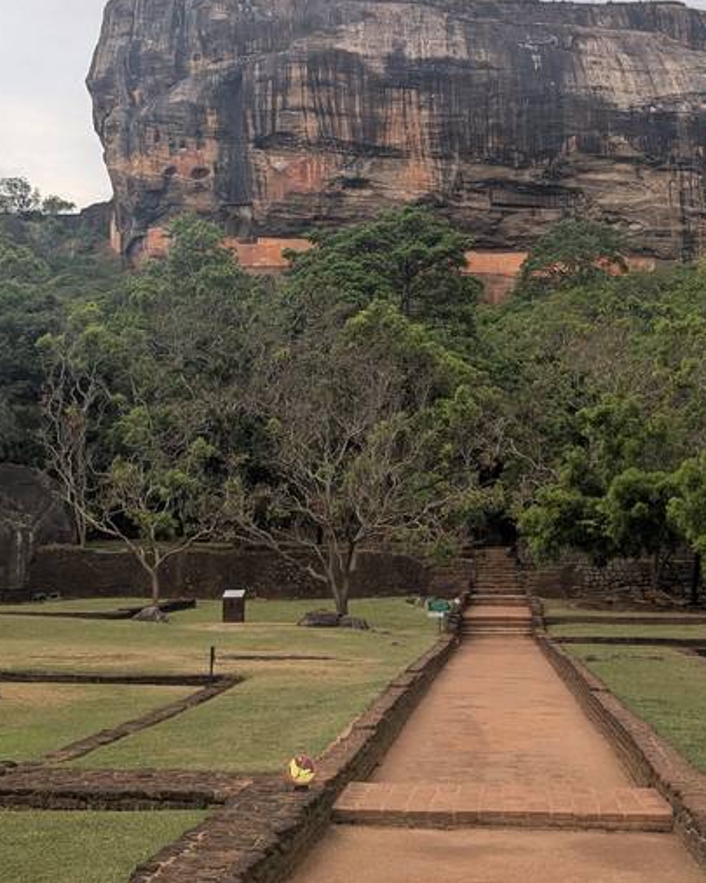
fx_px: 1306
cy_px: 276
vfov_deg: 36.8
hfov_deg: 30.3
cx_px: 378
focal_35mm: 50
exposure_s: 1/159
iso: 53
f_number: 1.73
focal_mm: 4.38
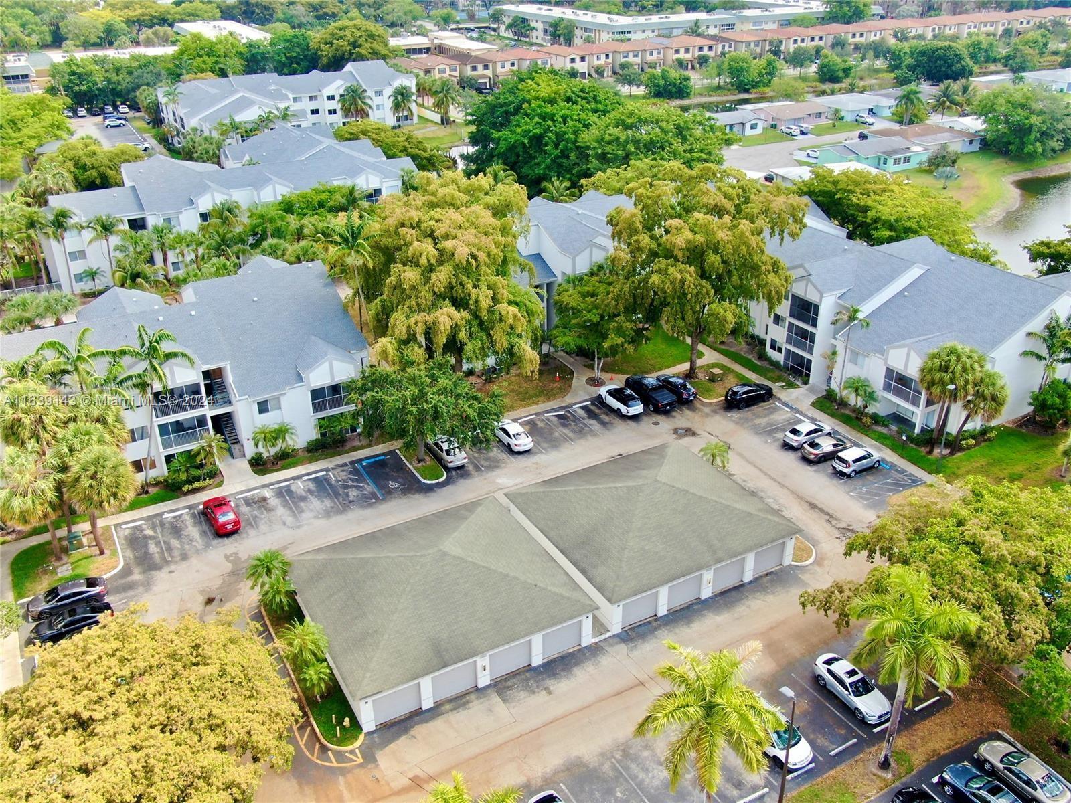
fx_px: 959
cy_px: 402
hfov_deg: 58.4
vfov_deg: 45.4
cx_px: 536
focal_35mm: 31
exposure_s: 1/240
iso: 100
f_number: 3.1
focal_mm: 5.33
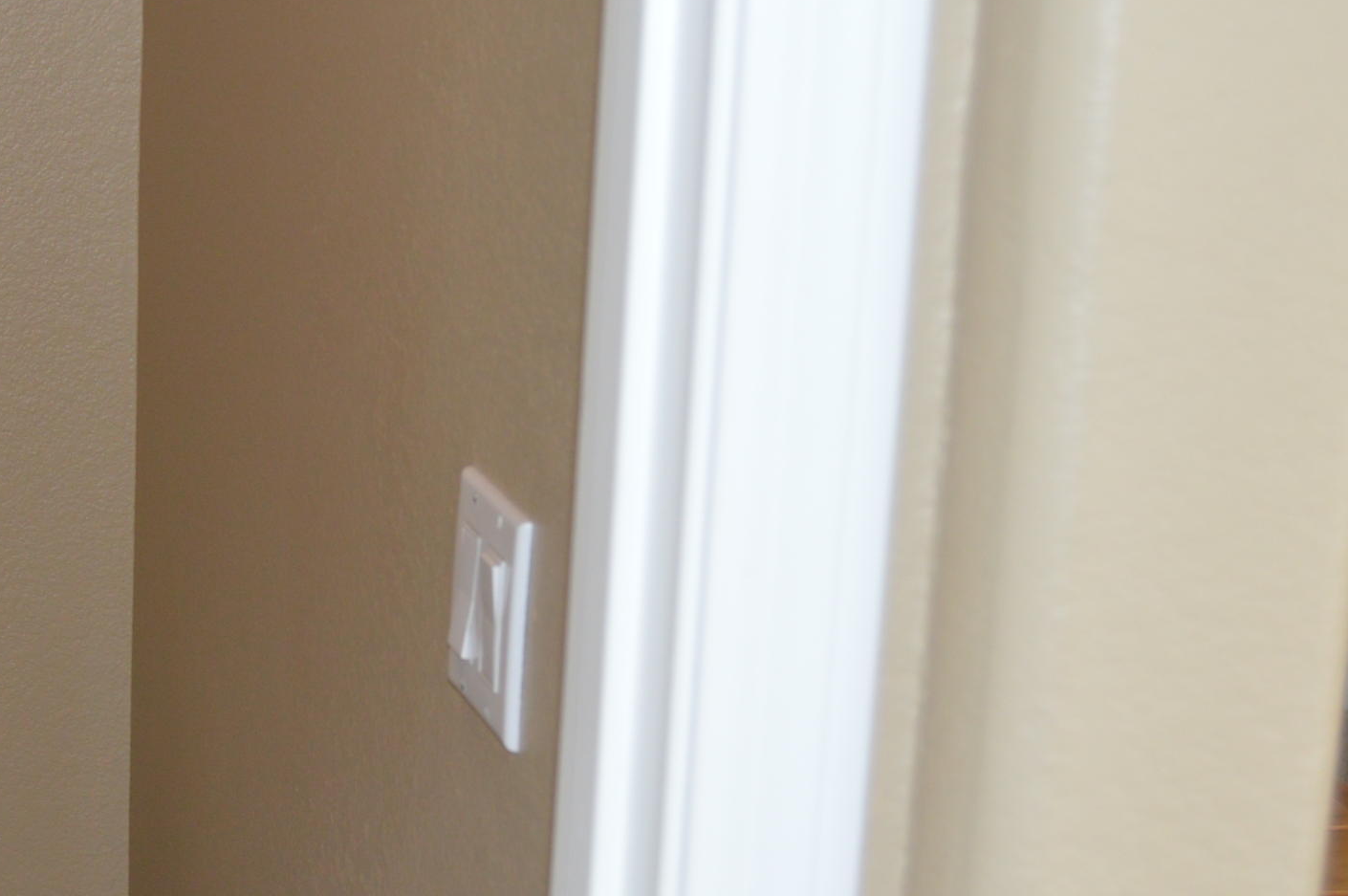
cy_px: 618
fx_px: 3105
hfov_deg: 23.7
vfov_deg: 16.4
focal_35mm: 83
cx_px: 90
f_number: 4
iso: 400
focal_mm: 26
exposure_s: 1/80
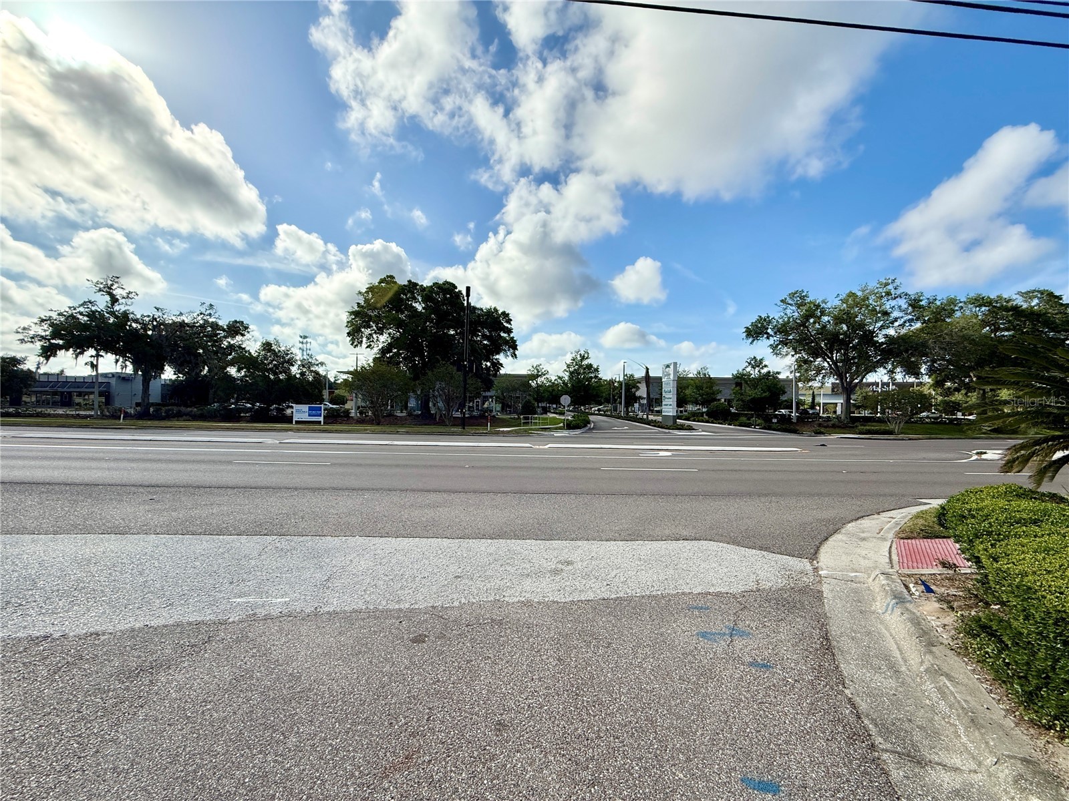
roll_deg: -0.9
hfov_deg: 102.1
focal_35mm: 14
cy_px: 400
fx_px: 432
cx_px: 534
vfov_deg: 85.7
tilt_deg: +0.4
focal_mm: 2.22
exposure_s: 1/3891
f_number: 2.2
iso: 64
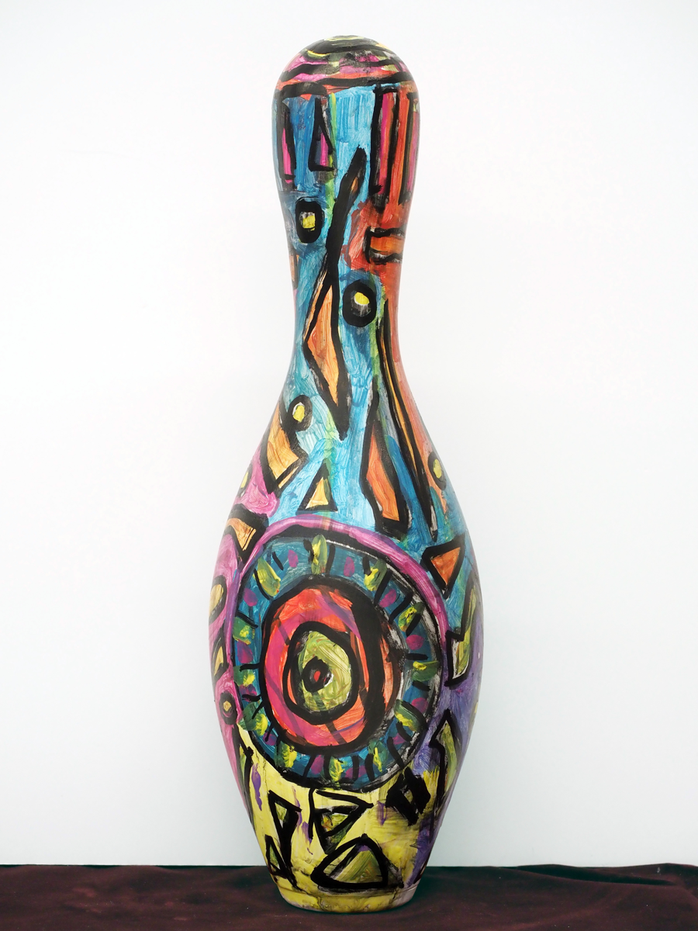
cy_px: 466
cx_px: 349
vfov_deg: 24.4
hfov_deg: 18.4
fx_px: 2151
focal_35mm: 80
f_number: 5
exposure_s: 1/80
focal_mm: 40
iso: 1000
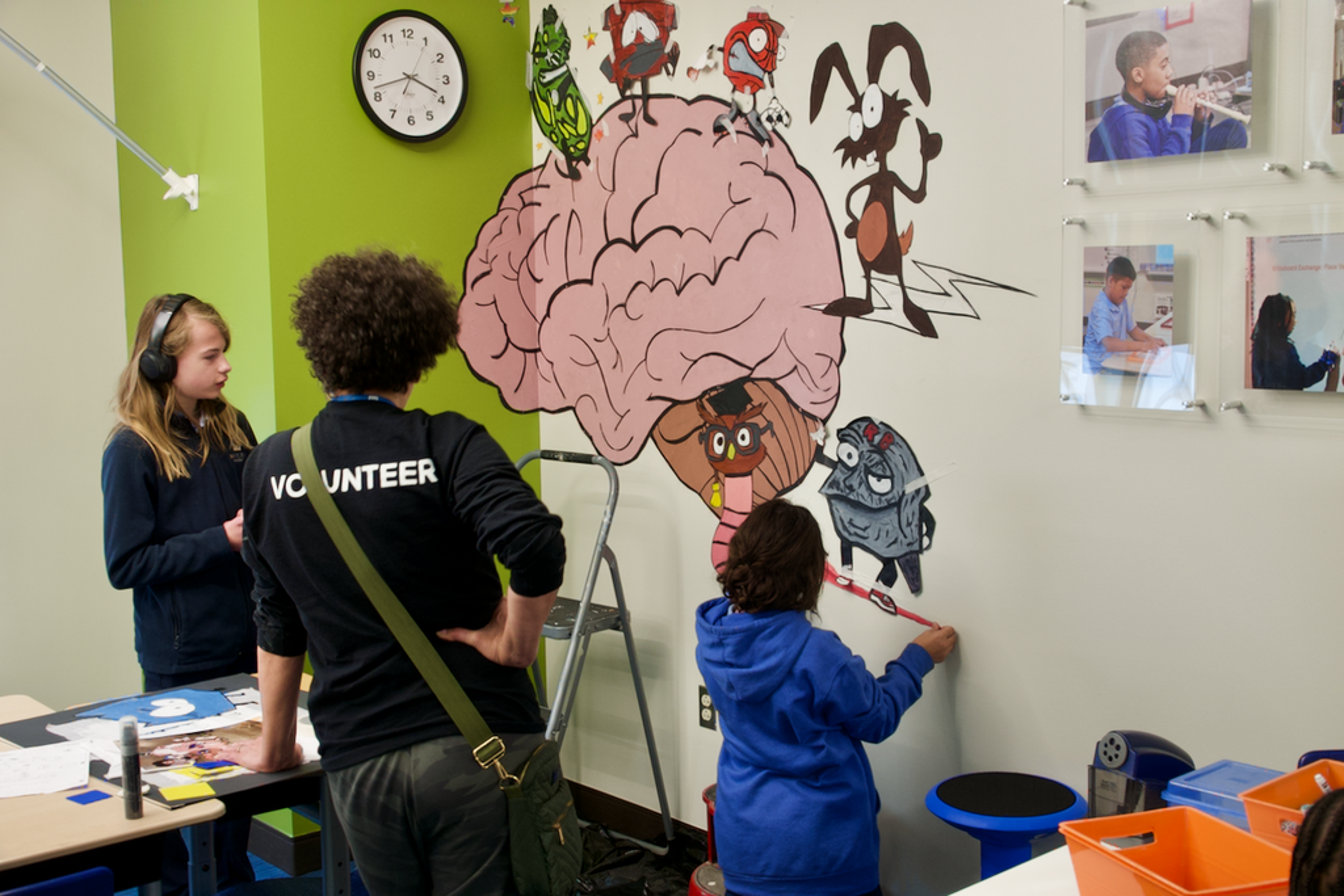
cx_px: 672
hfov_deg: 48.5
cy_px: 448
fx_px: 1493
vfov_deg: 33.4
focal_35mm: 40
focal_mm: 14.65
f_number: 3.2
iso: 320
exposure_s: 1/40
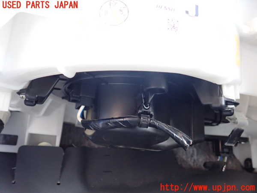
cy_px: 96
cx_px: 128
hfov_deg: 60.0
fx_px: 223
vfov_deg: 46.8
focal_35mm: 30
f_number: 2.3
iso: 800
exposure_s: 1/30
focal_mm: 5.4
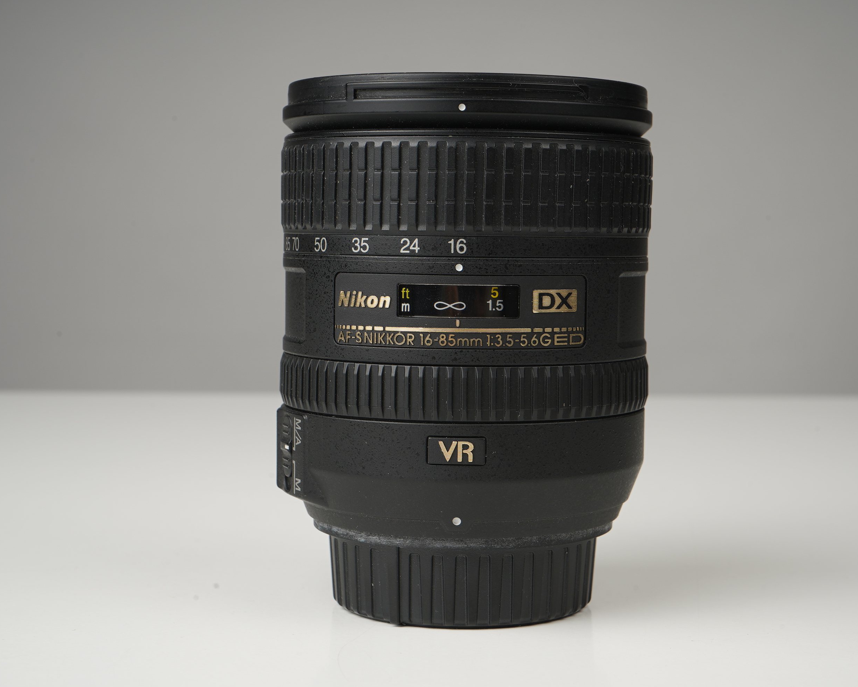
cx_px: 481
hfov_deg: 30.0
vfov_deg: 24.2
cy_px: 347
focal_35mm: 63
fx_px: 1600
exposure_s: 1/160
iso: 200
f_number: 16
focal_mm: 55
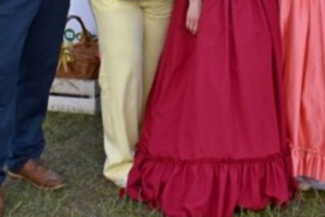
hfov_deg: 27.3
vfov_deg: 17.9
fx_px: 659
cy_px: -30
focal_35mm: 73
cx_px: 251
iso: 400
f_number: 5
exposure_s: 1/1250
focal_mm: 18
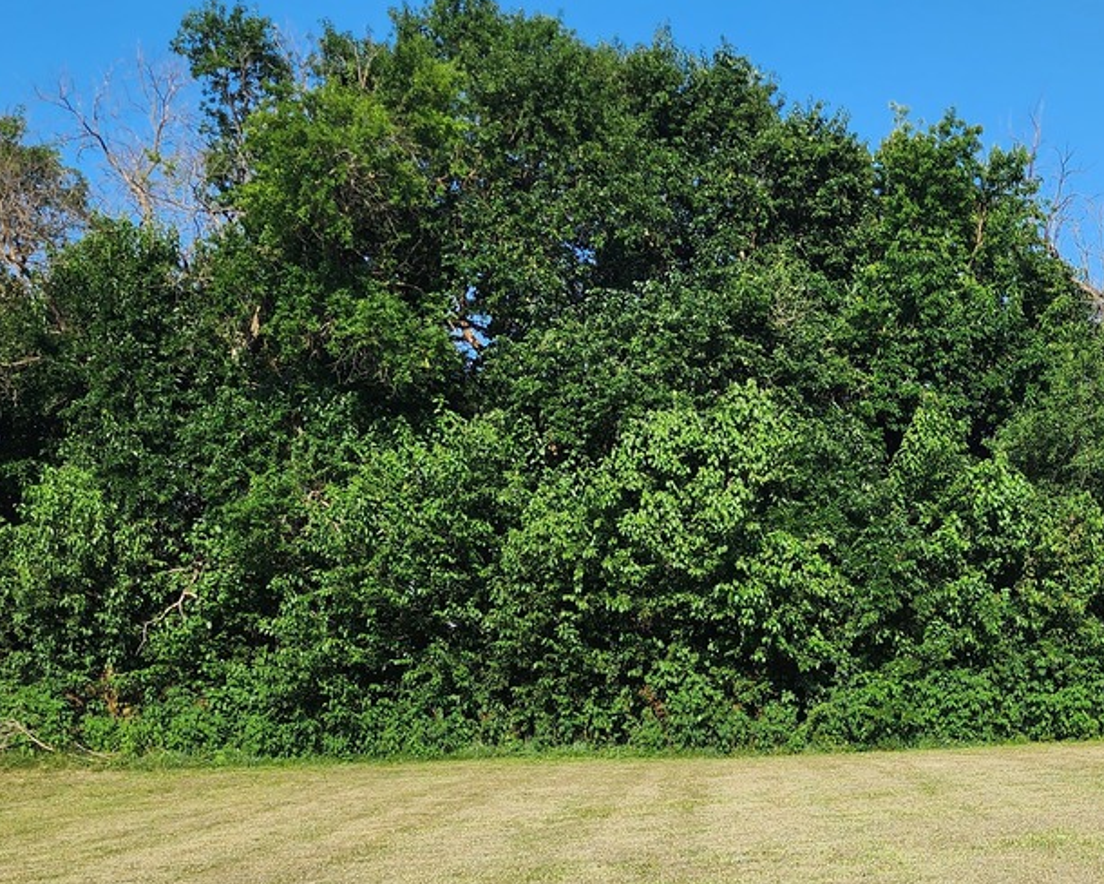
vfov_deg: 28.3
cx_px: 896
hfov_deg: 34.2
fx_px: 1732
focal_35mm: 53
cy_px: 630
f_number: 1.8
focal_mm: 6.4
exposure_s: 1/834
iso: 12
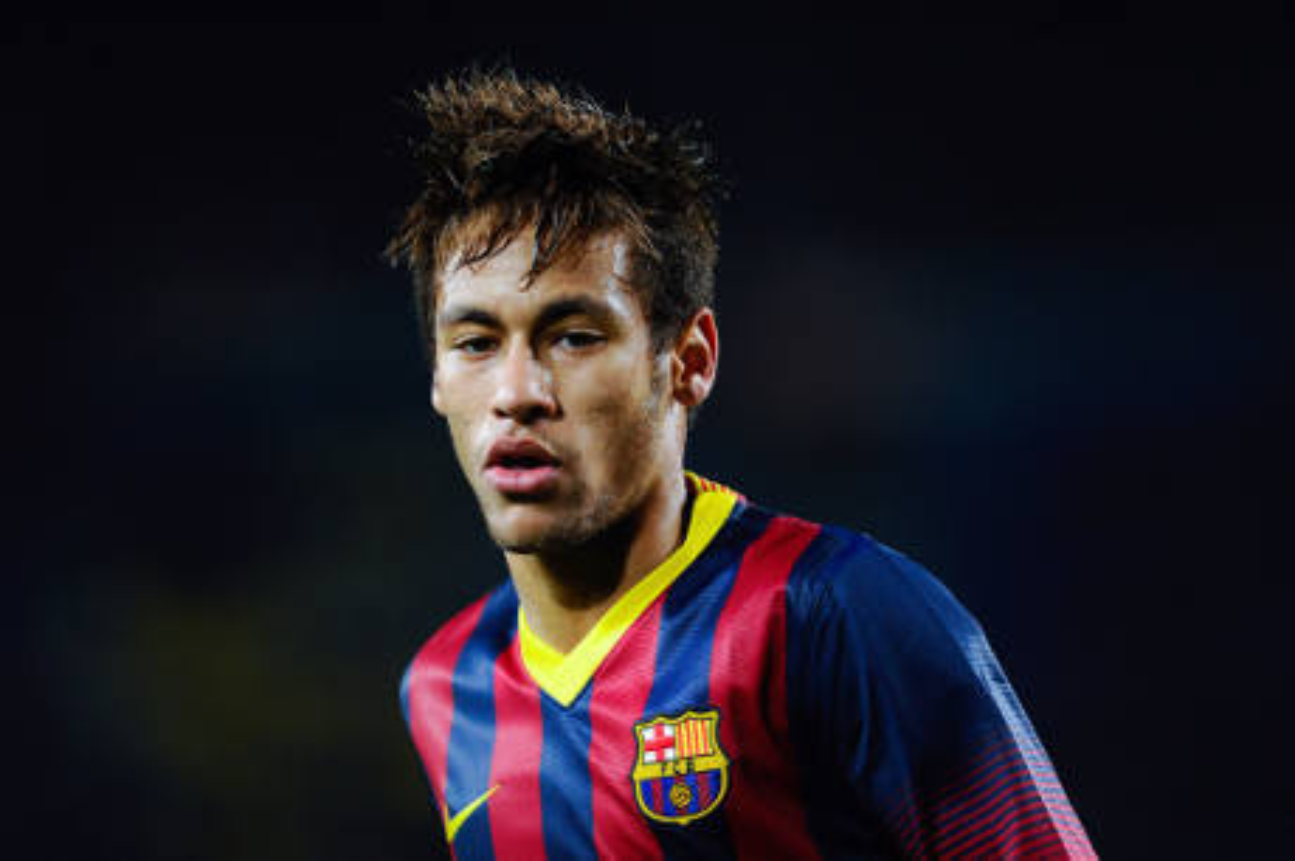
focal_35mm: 400
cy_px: 430
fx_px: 14378
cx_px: 648
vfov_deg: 3.4
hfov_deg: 5.2
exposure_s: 1/1250
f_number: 3.5
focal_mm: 400
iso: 2500
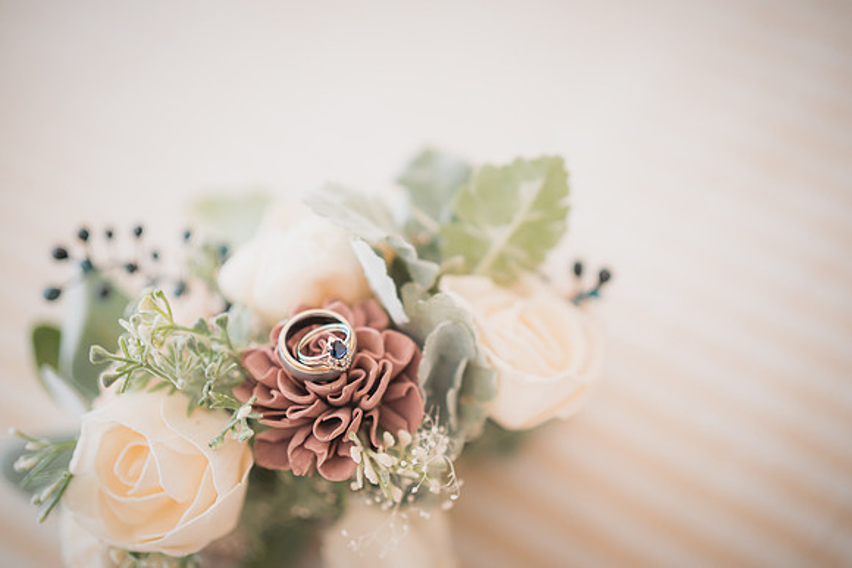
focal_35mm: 51
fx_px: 1207
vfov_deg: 26.5
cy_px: 284
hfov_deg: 38.9
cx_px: 426
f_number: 1.4
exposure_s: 1/400
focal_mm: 50
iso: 400
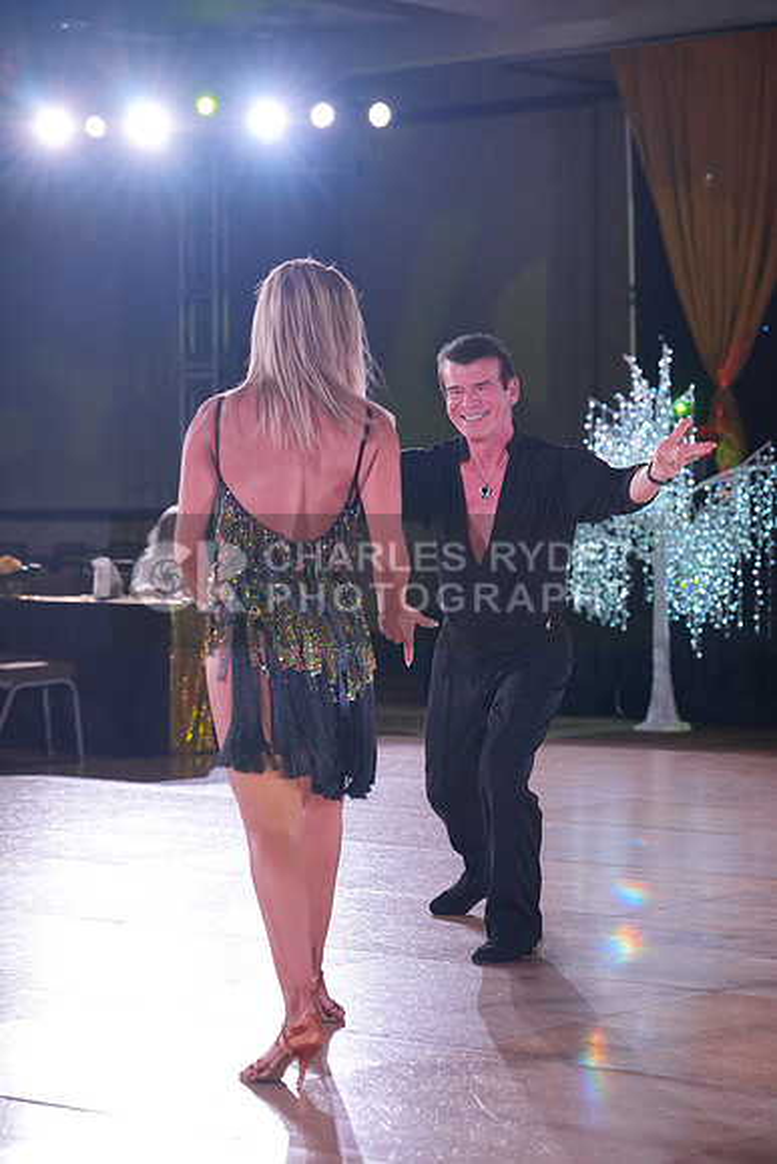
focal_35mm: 88
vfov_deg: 23.1
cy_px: 582
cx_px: 388
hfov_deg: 15.5
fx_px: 2847
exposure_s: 1/400
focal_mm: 88
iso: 1600
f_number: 4
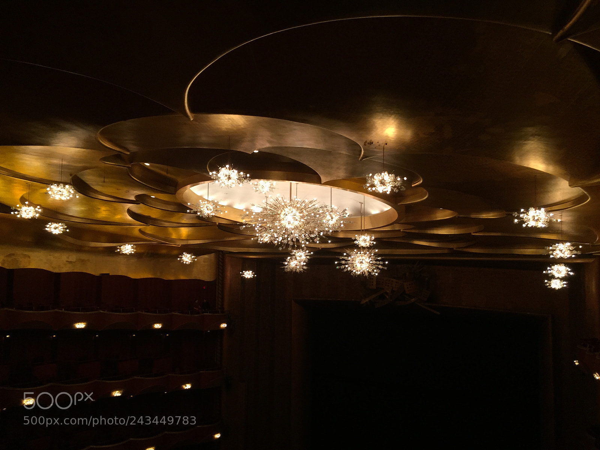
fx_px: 503
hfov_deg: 61.7
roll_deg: -0.1
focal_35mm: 29
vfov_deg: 48.2
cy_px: 225
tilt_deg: +1.7
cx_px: 300
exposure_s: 1/30
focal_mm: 4.15
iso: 50
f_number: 2.2
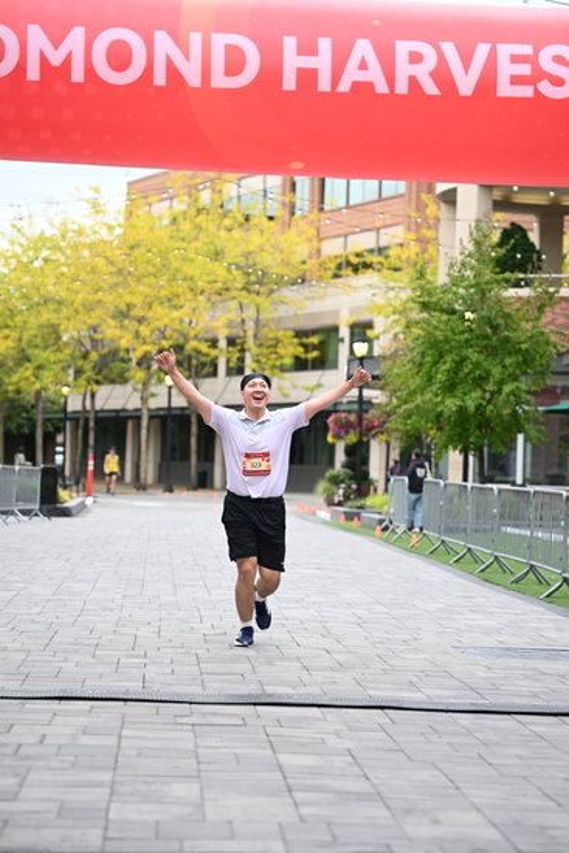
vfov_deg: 24.2
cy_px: 426
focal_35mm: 84
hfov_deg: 16.3
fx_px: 1990
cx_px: 284
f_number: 2.8
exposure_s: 1/1600
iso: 640
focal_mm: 84
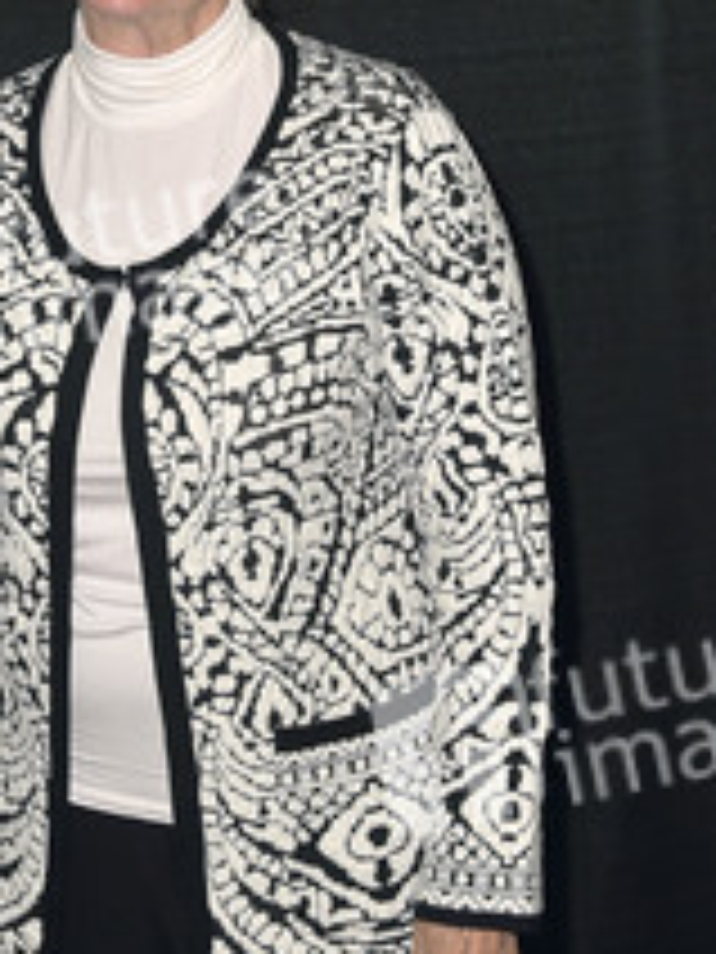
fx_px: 1903
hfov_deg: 21.2
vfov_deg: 28.2
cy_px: 504
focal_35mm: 69
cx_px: 196
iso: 400
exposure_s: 1/320
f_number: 4
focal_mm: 38
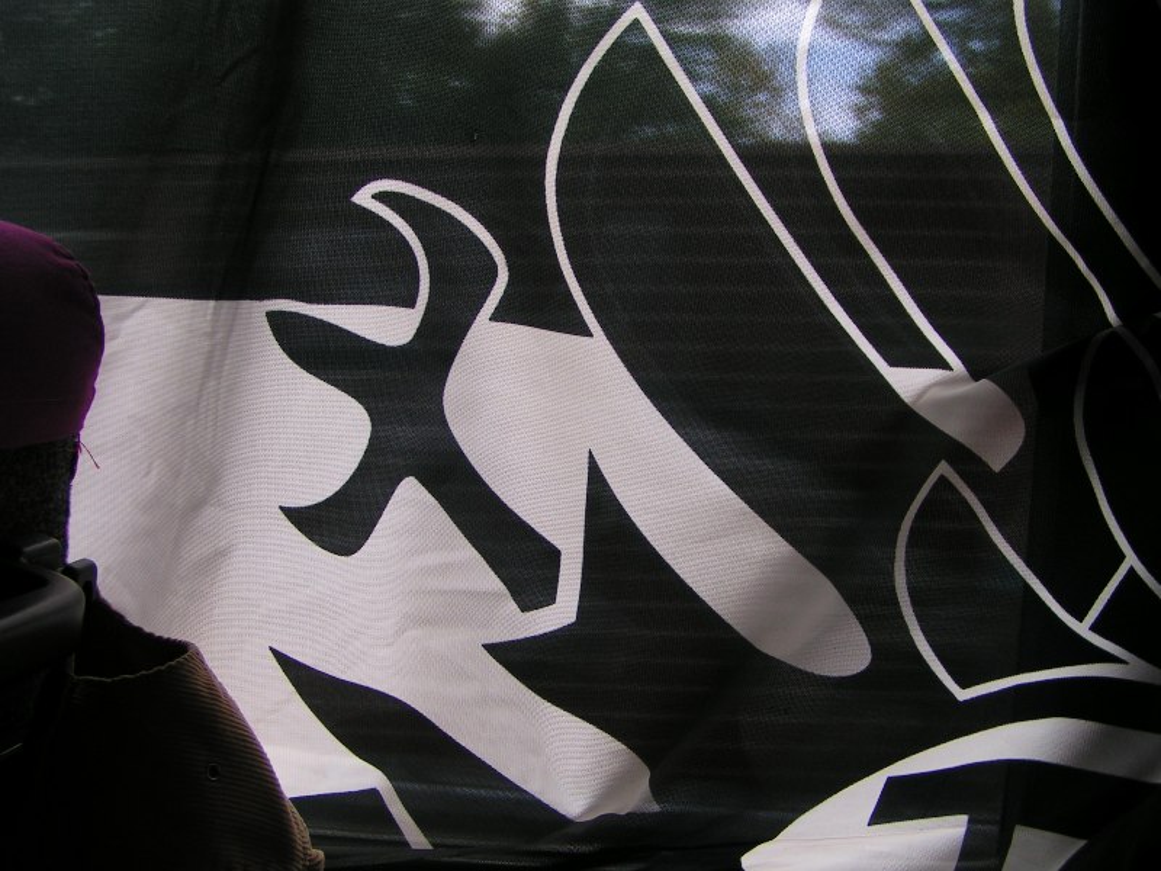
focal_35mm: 38
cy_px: 436
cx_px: 580
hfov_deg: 49.0
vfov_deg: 37.7
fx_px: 1274
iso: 50
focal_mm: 5.8
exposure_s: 1/80
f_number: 4
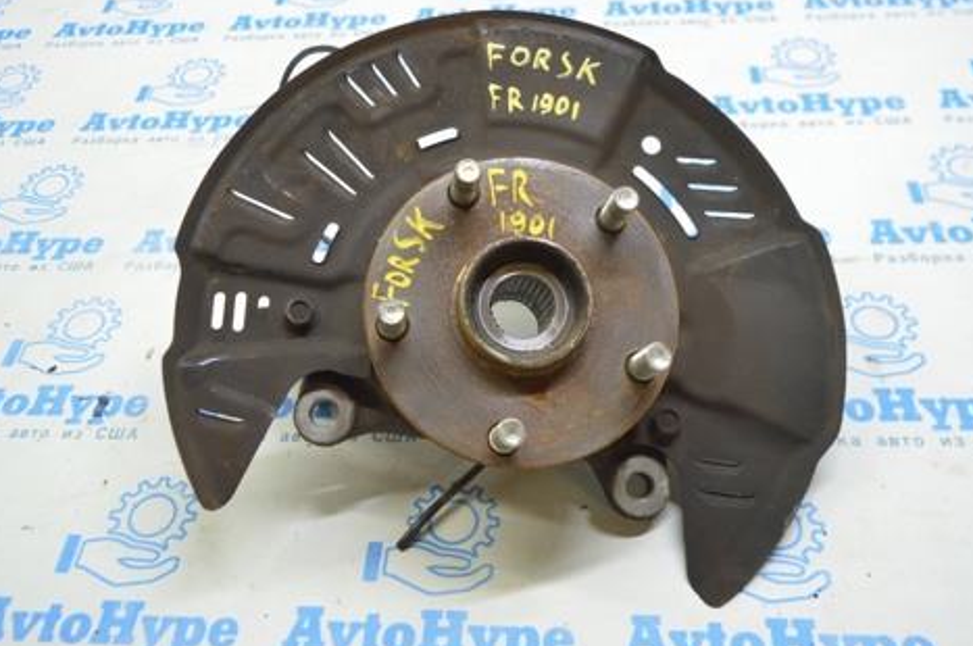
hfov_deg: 51.9
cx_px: 454
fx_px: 999
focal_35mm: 37
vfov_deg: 35.5
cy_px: 218
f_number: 3.5
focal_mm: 18
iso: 400
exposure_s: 1/40
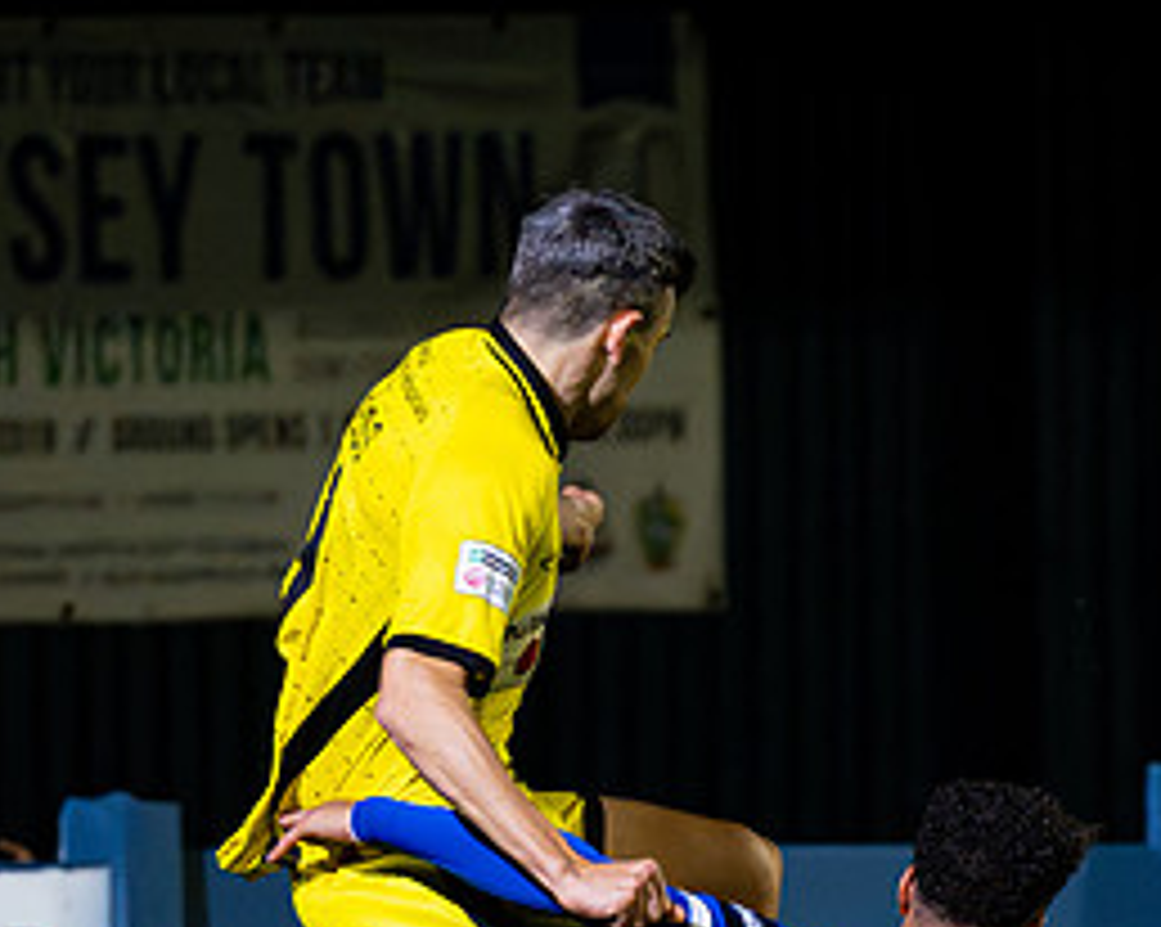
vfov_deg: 1.8
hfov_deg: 2.3
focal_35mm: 836
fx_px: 28704
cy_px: 923
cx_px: 790
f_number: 2.8
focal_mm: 300
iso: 8000
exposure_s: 1/1250
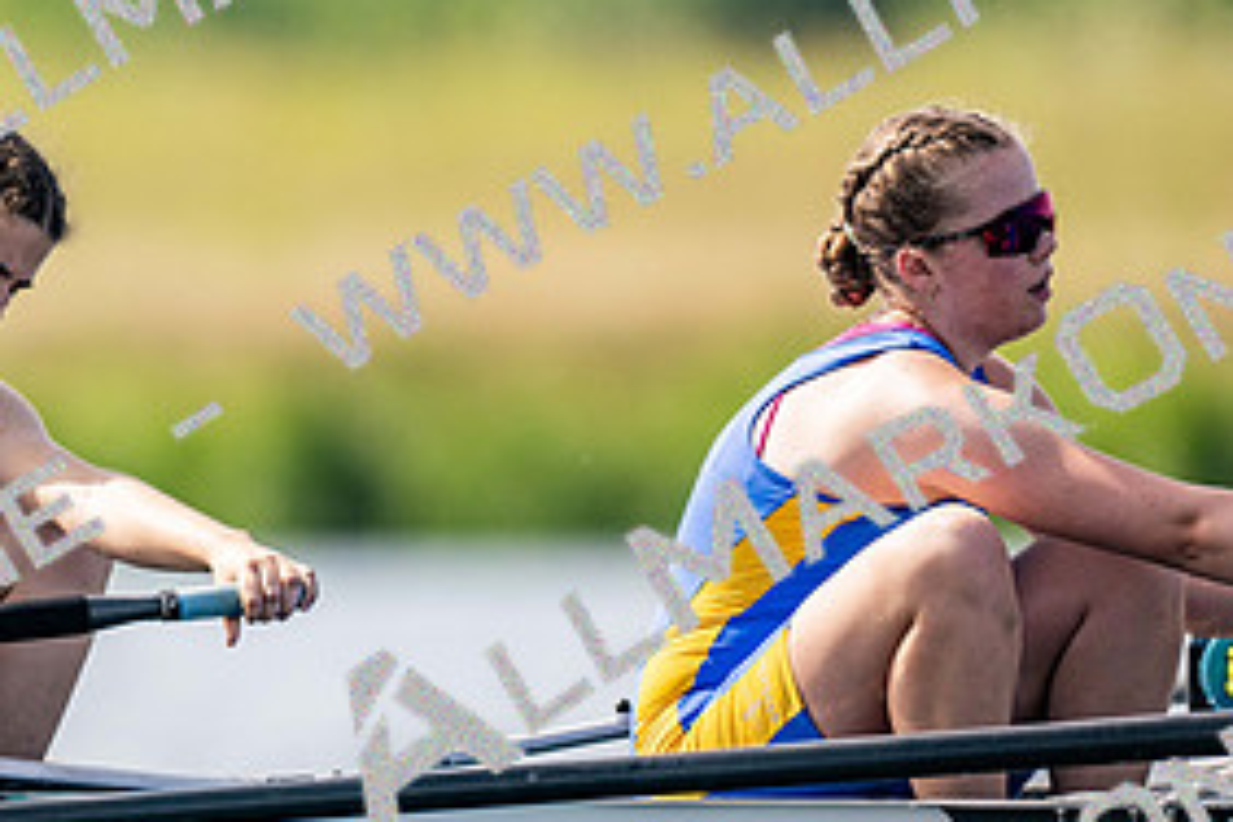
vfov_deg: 1.1
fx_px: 42261
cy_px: 444
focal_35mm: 1234
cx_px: -26
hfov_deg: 1.7
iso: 200
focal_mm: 600
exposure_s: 1/2500
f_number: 4
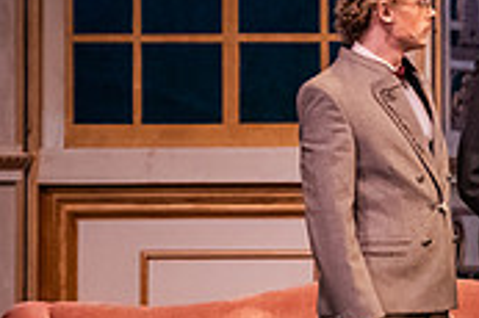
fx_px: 6035
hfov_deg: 4.5
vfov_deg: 3.0
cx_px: 748
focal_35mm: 454
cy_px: 159
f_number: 3.2
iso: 4000
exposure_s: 1/250
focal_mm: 135
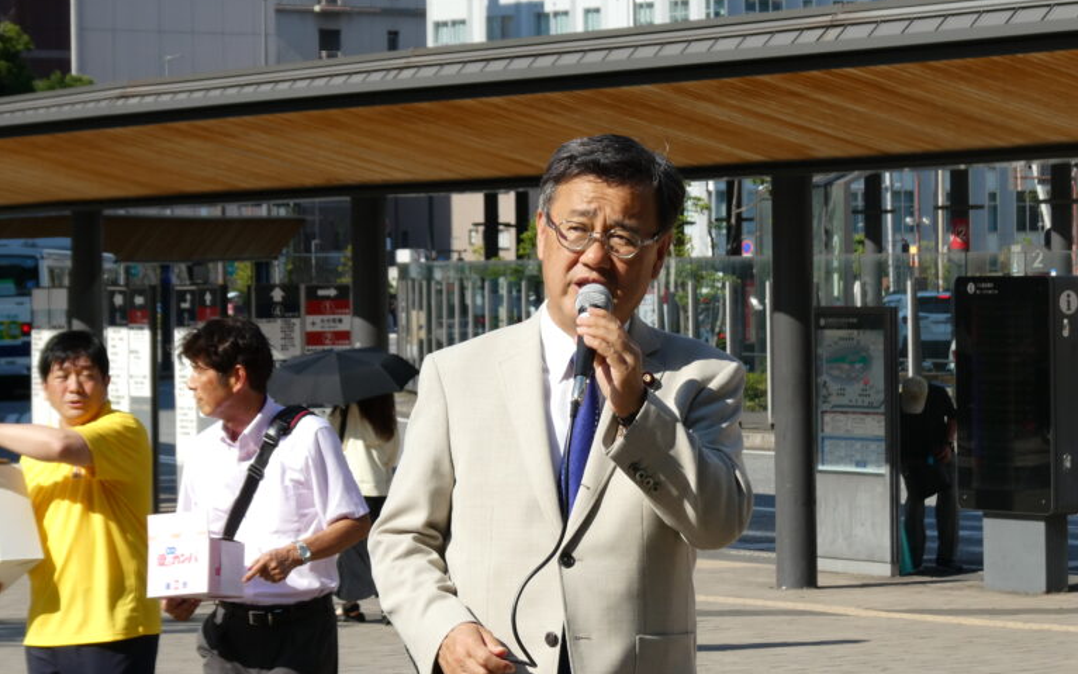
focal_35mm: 152
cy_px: 294
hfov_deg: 13.8
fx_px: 4466
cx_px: 539
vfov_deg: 8.6
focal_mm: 25.6
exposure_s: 1/320
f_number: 5.4
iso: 80
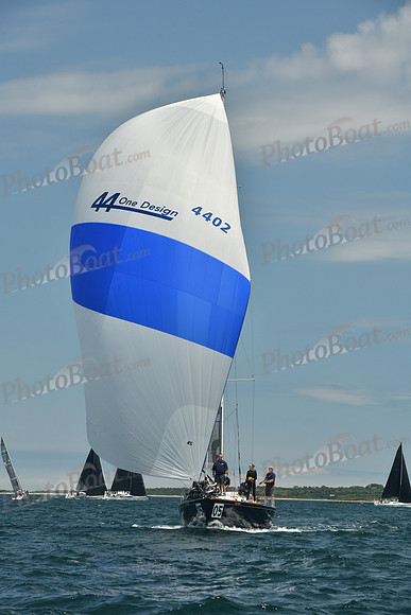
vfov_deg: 16.8
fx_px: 2088
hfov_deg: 11.2
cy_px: 308
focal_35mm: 122
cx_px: 206
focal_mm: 122
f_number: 8
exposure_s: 1/640
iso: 320
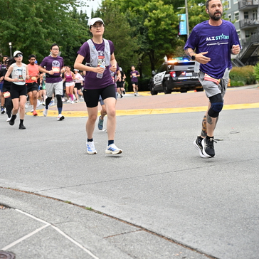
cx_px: 129
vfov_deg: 25.1
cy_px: 65
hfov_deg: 25.4
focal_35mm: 68
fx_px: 576
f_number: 4
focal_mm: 53
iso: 1600
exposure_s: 1/800
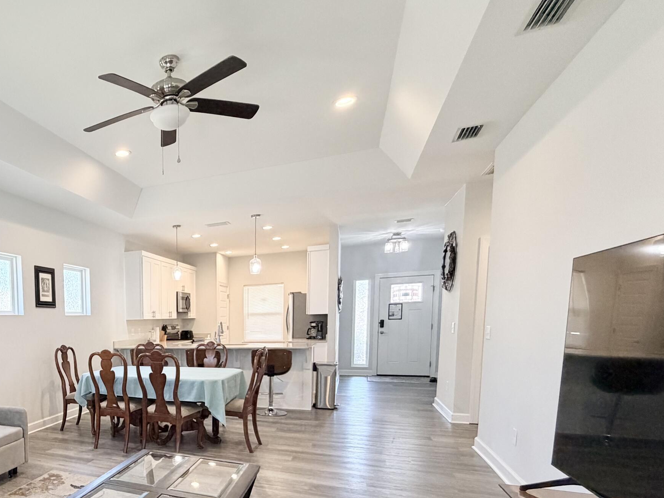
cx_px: 103
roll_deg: +1.6
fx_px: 460
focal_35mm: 24
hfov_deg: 63.2
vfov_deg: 54.4
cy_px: 369
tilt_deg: -6.1
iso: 320
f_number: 2.2
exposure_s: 1/120
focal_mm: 2.22
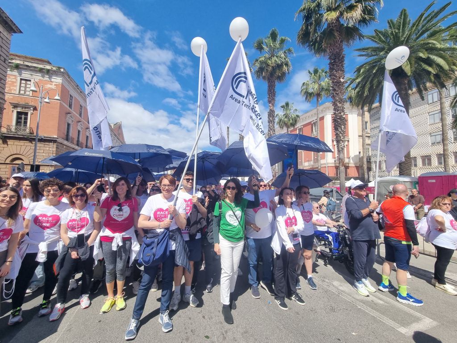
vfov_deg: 89.9
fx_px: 172
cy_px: 172
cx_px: 228
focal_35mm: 13
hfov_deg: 106.2
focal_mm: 2.2
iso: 50
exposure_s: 1/1592
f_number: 2.2
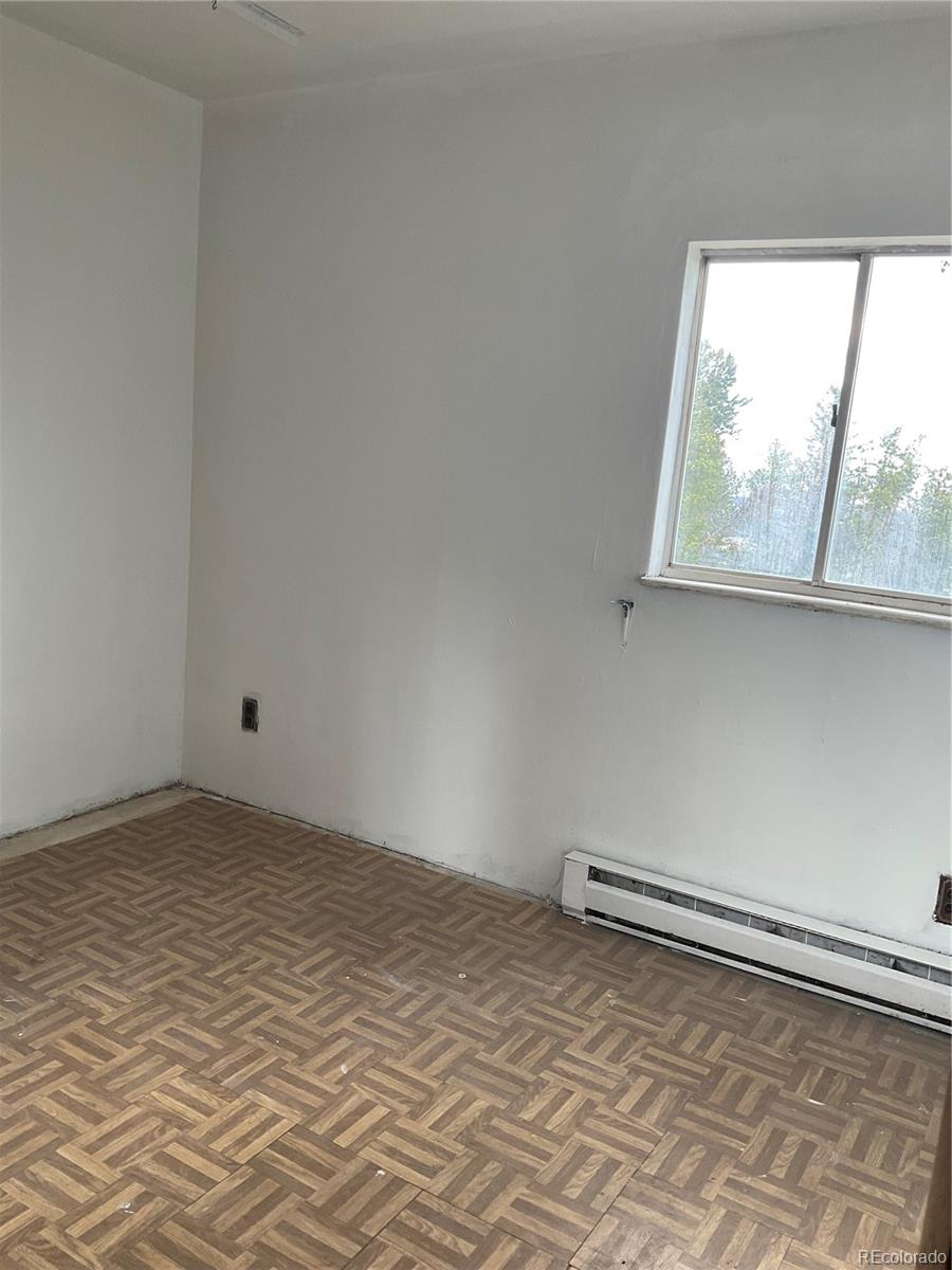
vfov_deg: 61.7
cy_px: 635
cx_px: 476
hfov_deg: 48.2
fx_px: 1063
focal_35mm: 29
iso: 40
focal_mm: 3
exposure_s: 1/60
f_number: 1.8
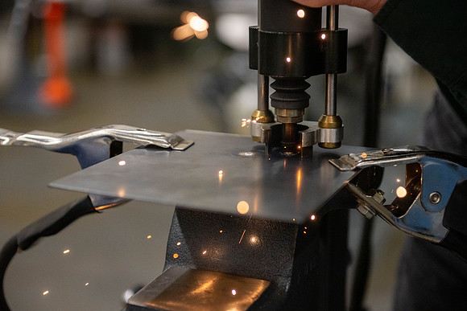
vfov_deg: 19.5
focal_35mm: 70
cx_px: 234
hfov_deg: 28.8
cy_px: 156
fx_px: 908
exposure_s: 1/1000
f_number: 3.5
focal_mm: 70
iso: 1600
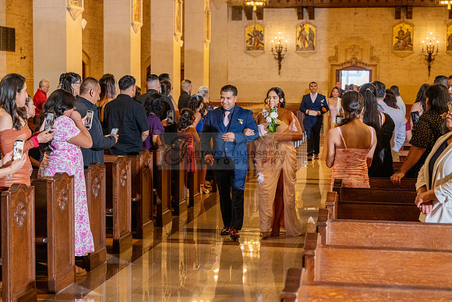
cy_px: 151
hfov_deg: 28.8
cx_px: 226
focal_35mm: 70
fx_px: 879
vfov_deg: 19.5
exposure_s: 1/200
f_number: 4.5
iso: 2000
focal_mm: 70
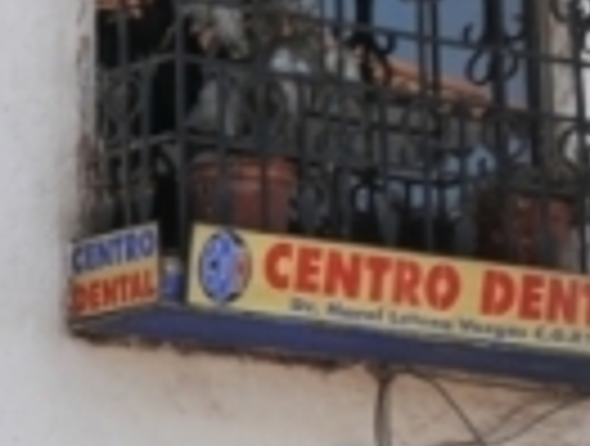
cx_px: -779
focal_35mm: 292
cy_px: 518
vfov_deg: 5.1
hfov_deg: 6.5
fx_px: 4991
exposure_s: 1/250
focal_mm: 26
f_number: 8
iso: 200
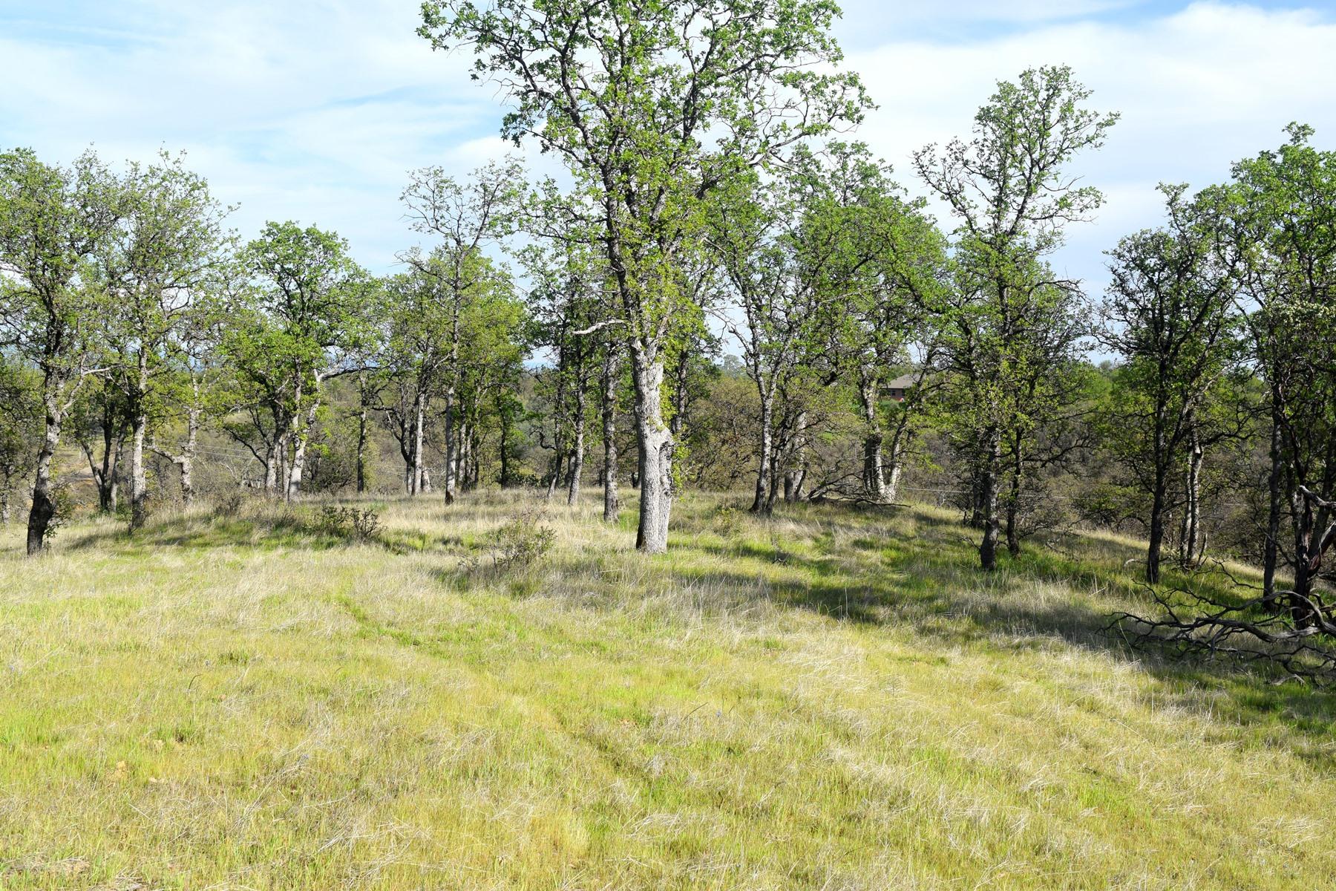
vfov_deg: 33.0
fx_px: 1503
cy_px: 446
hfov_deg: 47.9
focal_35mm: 40
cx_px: 668
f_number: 10
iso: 200
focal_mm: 27
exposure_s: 1/400
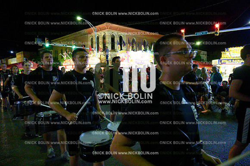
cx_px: 125
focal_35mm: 24
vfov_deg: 53.1
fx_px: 167
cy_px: 83
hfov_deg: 73.8
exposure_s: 1/400
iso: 32000
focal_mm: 24
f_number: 4
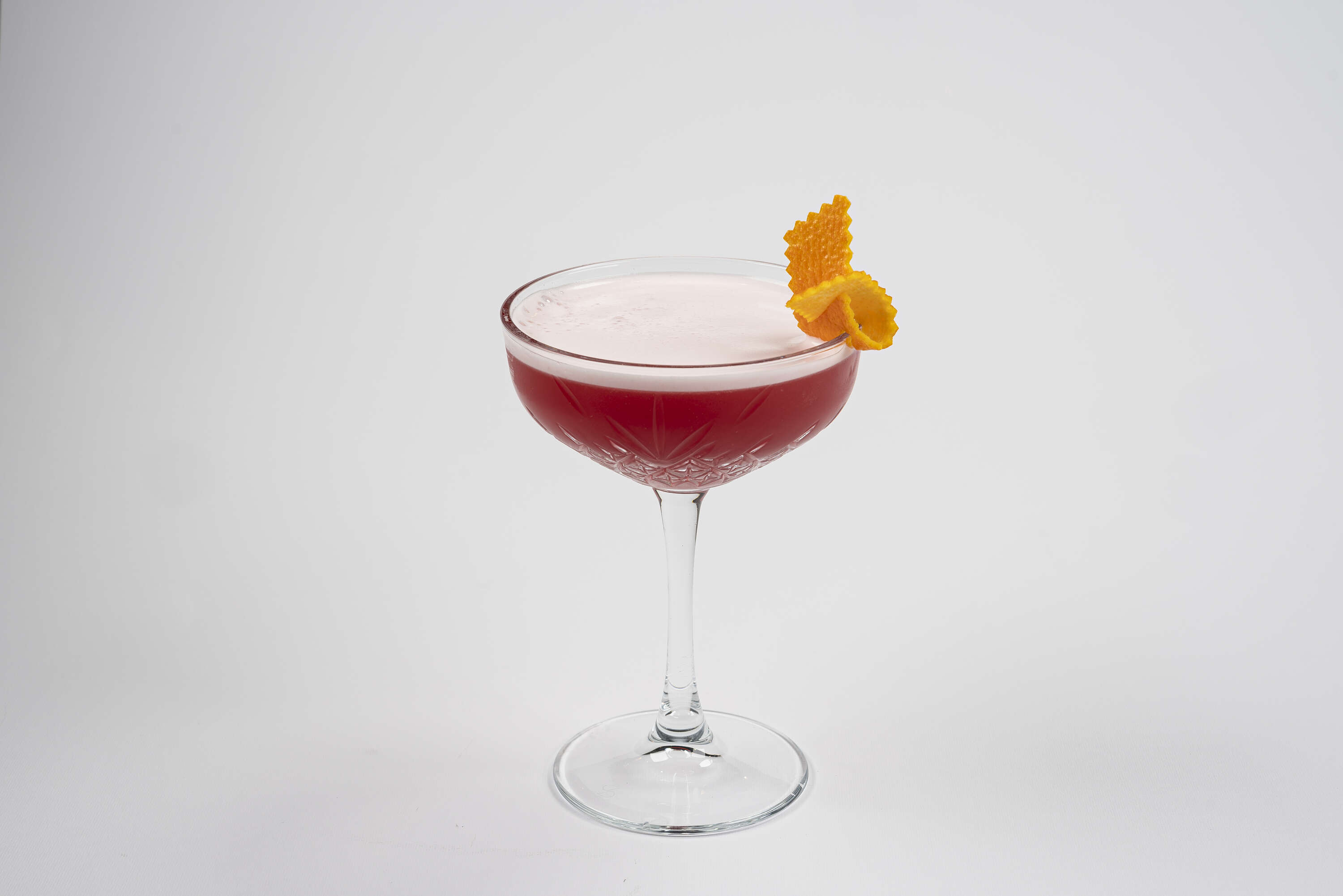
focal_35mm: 70
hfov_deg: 28.8
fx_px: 2612
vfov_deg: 19.5
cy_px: 448
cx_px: 672
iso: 100
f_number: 11
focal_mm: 70
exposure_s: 1/13
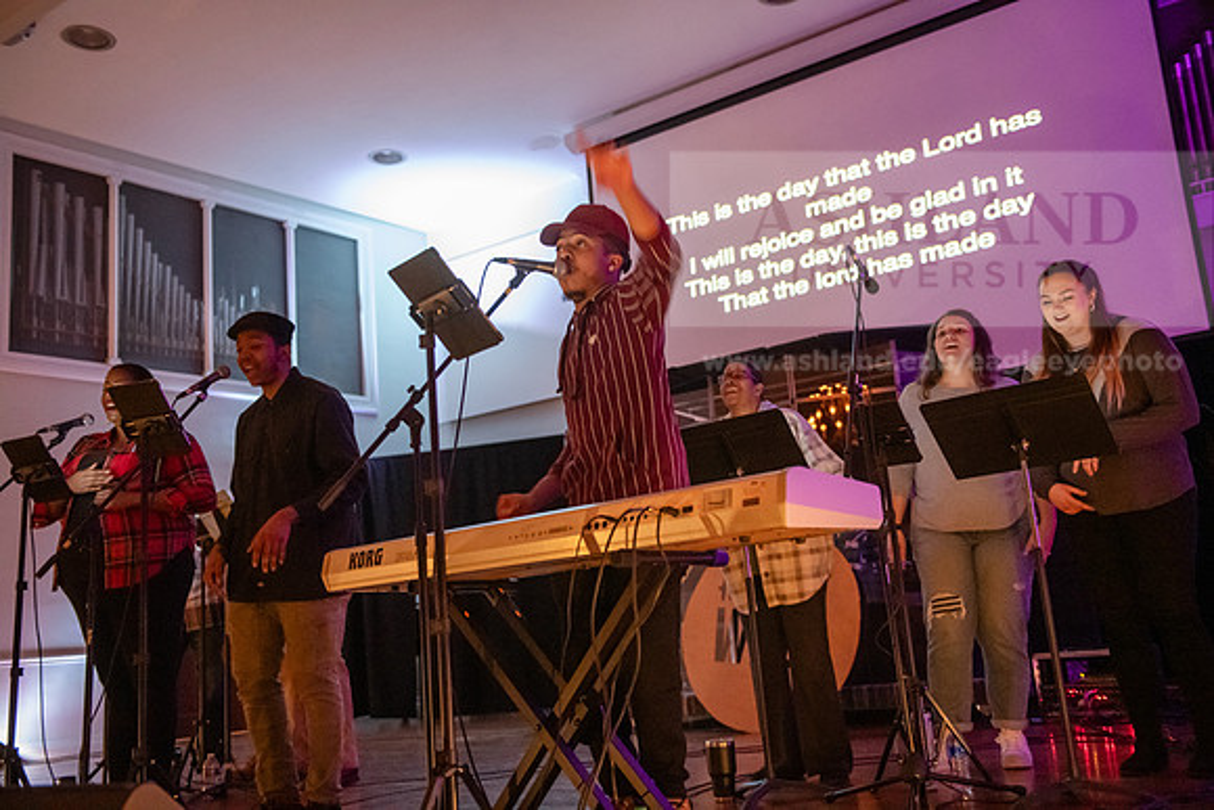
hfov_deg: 54.4
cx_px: 607
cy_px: 405
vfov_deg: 37.9
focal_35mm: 35
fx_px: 1180
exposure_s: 1/50
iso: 8000
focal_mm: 35
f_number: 2.8
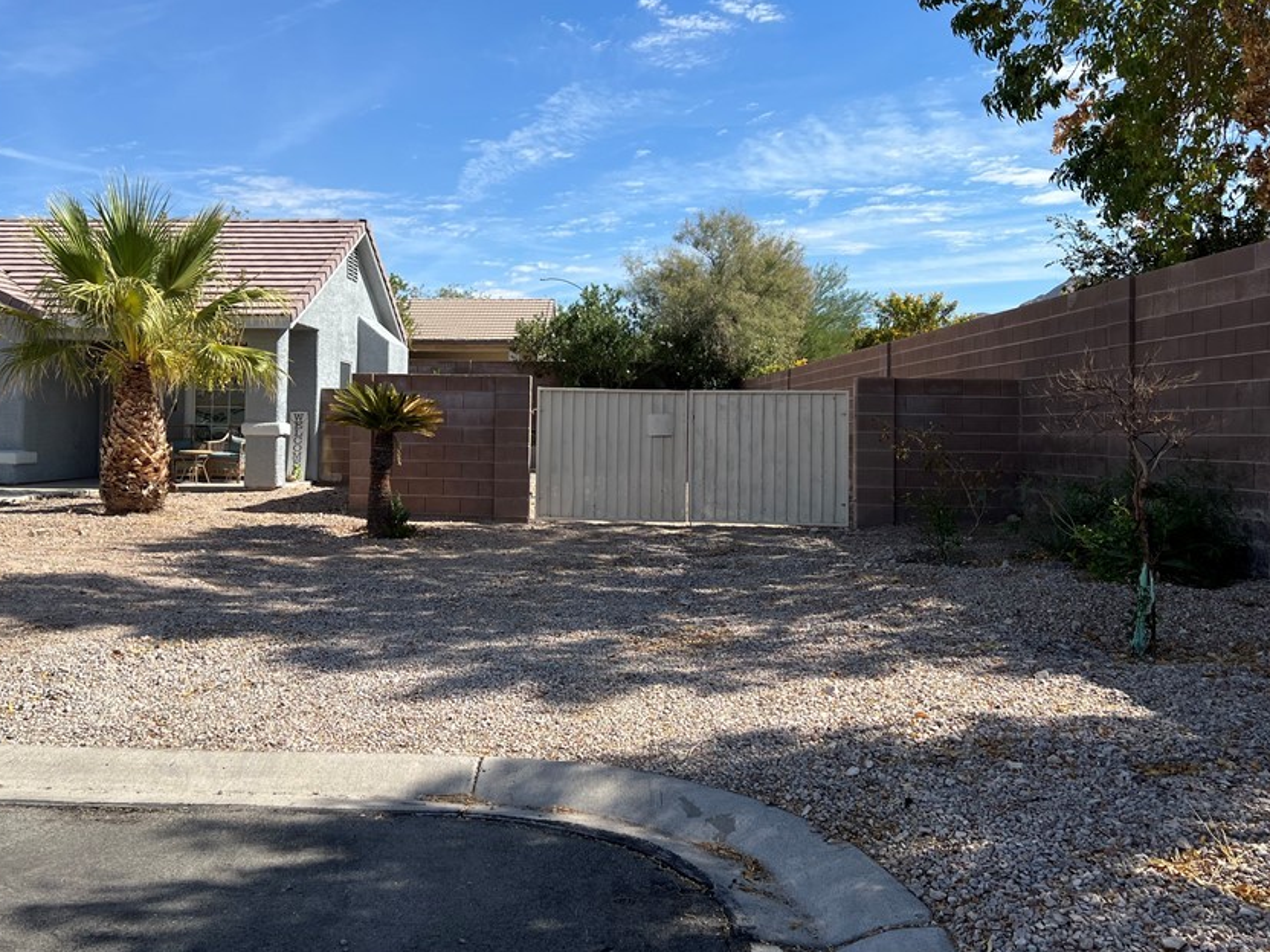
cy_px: 403
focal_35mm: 32
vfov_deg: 44.0
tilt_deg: +1.2
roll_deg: -1.3
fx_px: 1174
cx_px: 514
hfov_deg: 56.4
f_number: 1.5
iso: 50
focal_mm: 5.7
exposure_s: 1/4274
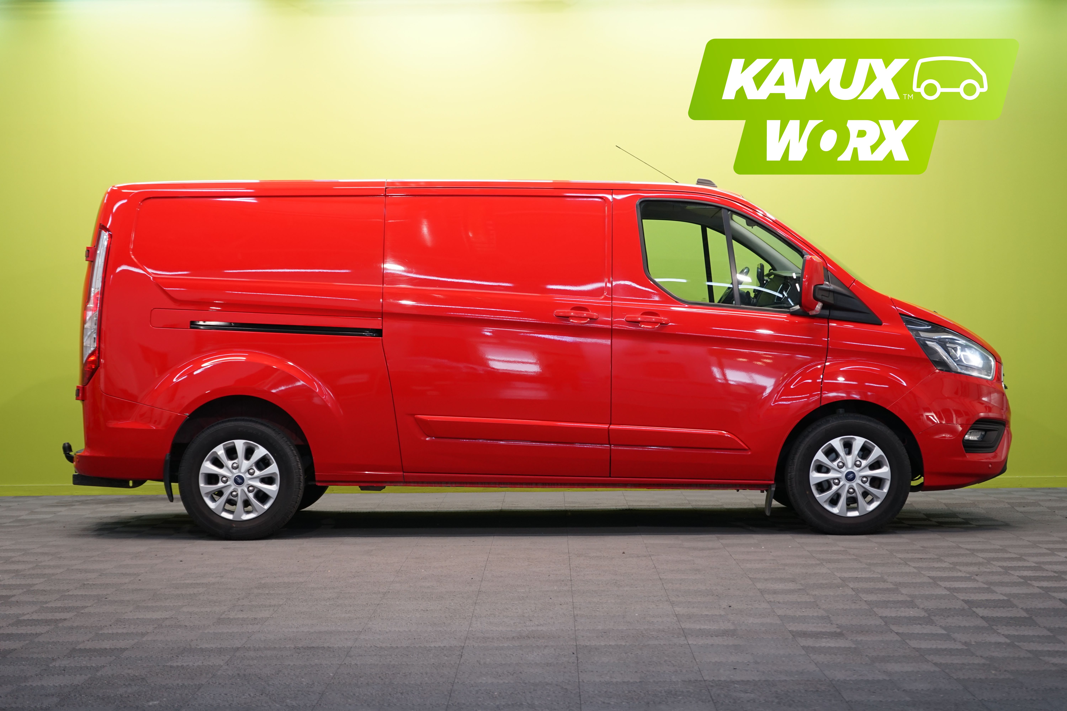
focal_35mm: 70
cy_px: 356
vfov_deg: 19.5
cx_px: 534
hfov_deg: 28.8
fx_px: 2075
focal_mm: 70
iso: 500
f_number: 6.3
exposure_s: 1/25
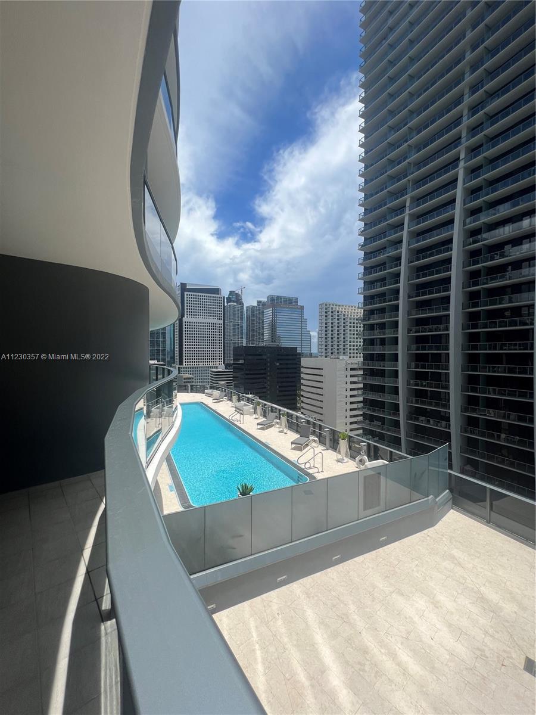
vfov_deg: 106.2
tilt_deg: -0.6
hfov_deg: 89.9
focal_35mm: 13
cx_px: 268
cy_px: 358
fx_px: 268
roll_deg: +0.7
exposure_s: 1/3040
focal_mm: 1.57
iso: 32
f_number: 1.8
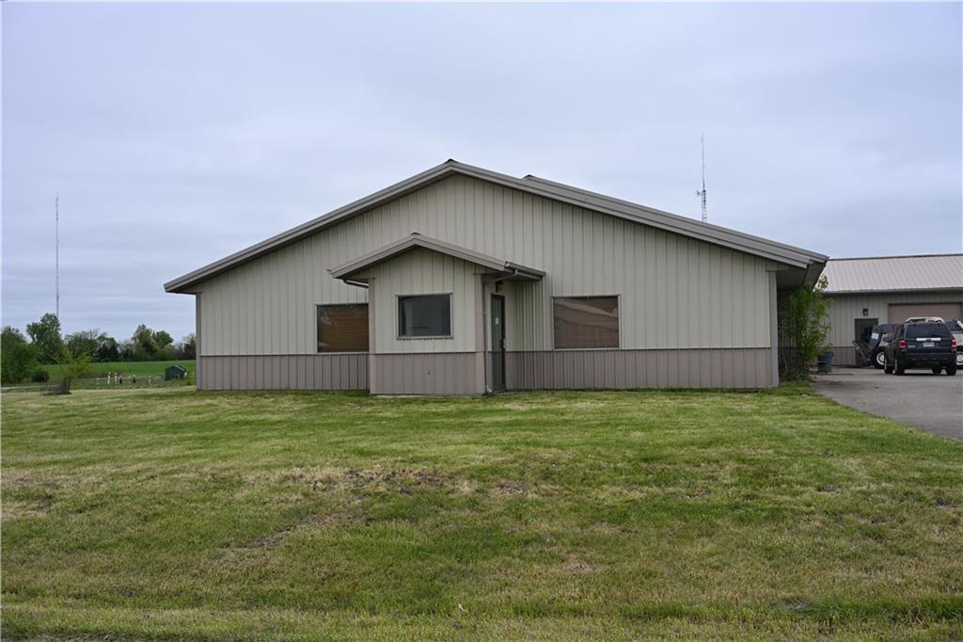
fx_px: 936
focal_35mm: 35
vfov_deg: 37.8
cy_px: 321
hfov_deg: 54.4
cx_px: 482
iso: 125
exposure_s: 1/250
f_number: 5.6
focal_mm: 35
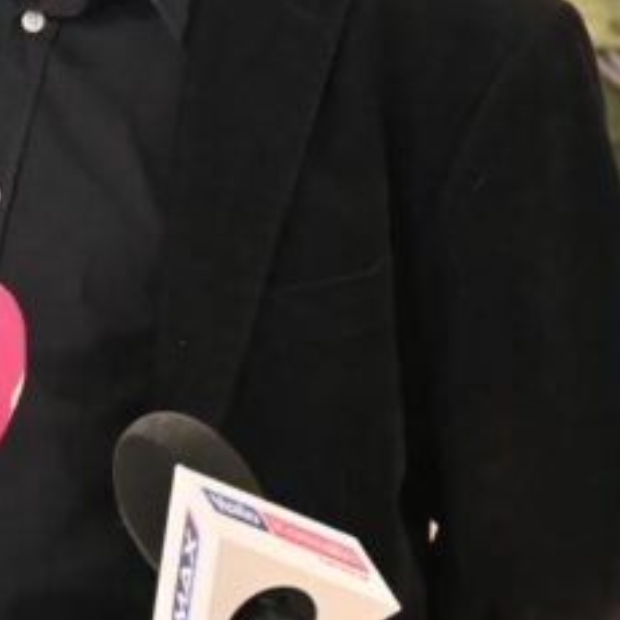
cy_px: 138
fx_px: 6039
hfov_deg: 5.9
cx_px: 40
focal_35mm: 298
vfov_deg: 5.9
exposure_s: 1/160
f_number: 6.3
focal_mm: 79
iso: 12800
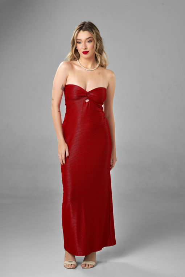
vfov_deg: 23.9
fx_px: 655
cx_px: 92
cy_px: 138
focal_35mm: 85
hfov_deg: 16.1
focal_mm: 85
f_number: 8
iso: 100
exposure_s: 1/200
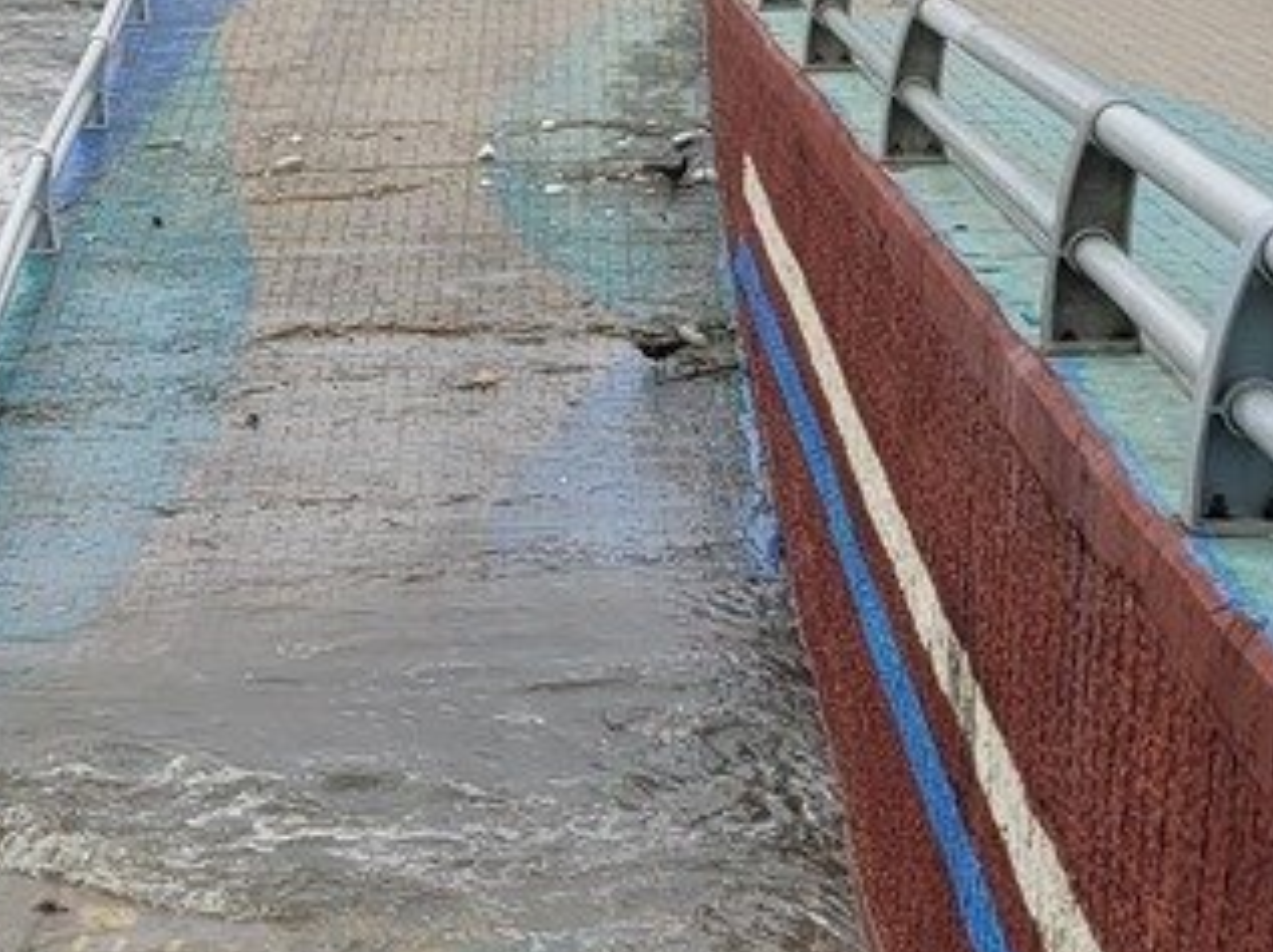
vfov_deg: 12.9
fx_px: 4224
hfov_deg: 15.7
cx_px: -651
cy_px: 490
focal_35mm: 115
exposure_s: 1/1369
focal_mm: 5.4
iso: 40
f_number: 1.8
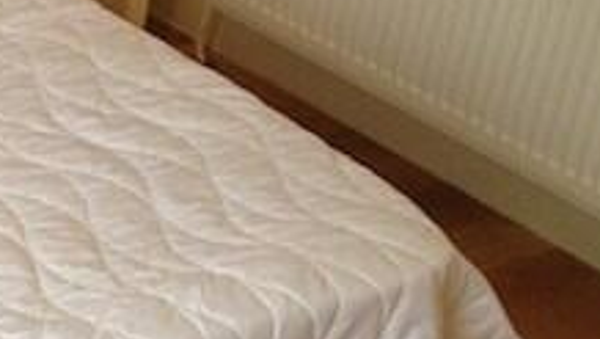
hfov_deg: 14.1
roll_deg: -1.1
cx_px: -372
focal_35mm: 140
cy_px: 209
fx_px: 2229
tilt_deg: -32.0
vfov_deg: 8.7
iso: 64
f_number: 2.4
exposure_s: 1/60
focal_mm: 4.28
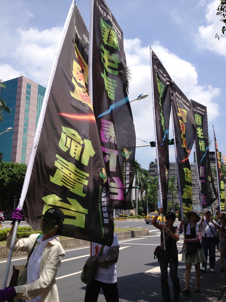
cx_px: 113
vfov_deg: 52.6
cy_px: 151
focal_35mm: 35
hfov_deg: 40.7
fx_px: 305
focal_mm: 4.28
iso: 50
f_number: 2.4
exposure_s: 1/1905
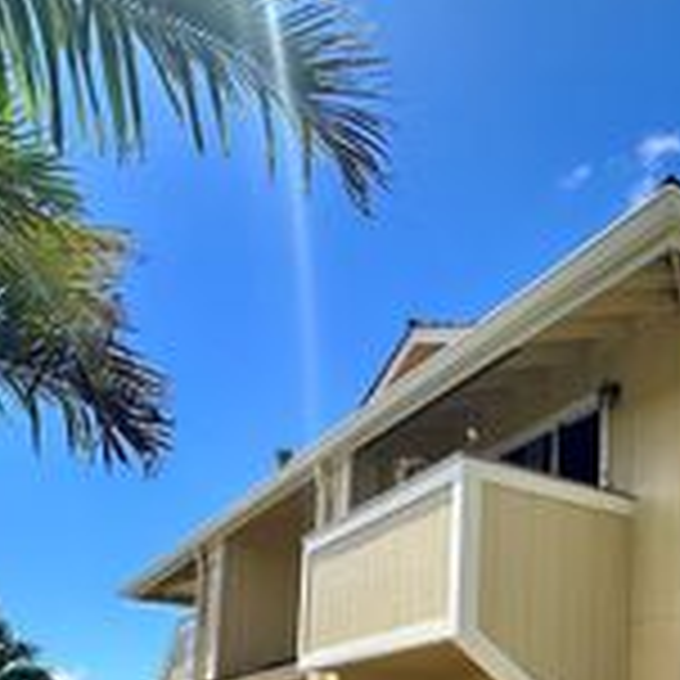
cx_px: 653
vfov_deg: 36.8
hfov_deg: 37.3
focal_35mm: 41
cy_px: 678
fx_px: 911
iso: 40
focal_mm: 2.22
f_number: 2.2
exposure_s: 1/1171
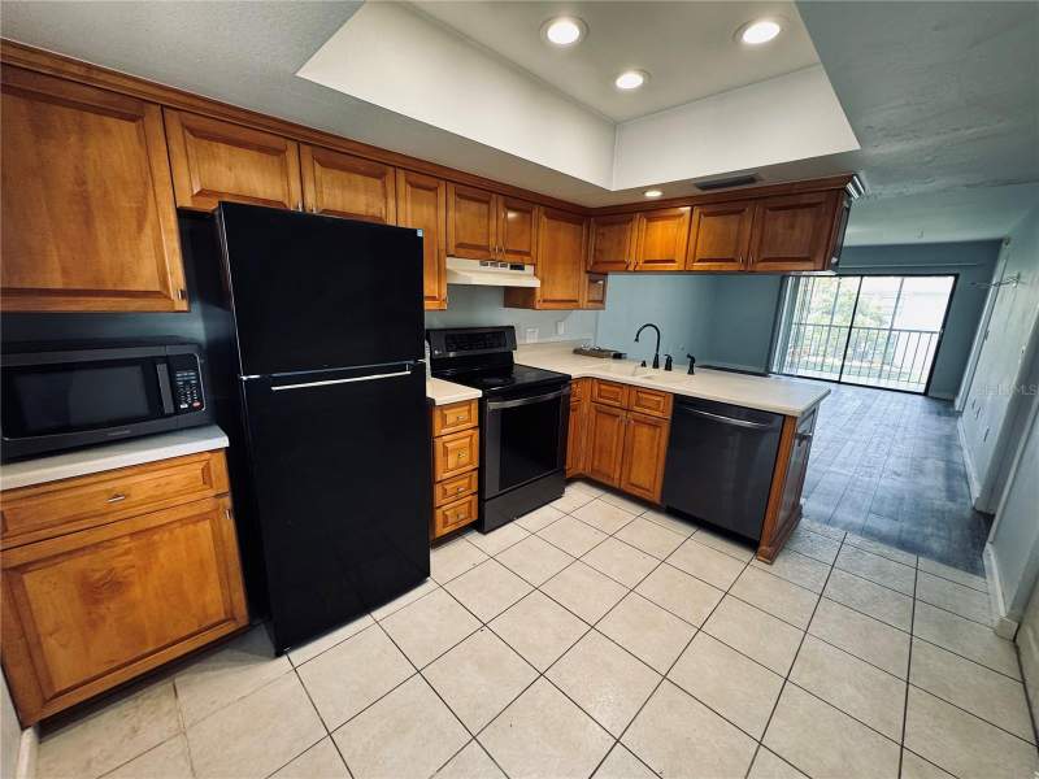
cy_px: 390
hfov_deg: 102.1
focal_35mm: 14
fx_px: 420
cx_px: 520
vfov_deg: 85.7
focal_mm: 2.22
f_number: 2.2
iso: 160
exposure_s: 1/60
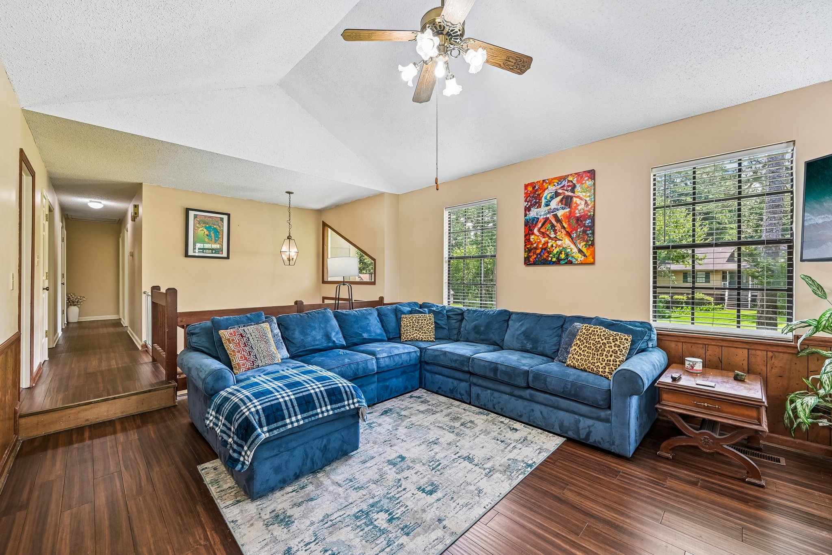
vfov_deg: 81.2
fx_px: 324
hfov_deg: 104.3
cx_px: 416
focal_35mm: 14
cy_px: 278
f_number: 8
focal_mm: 14
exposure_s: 1/13
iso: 400
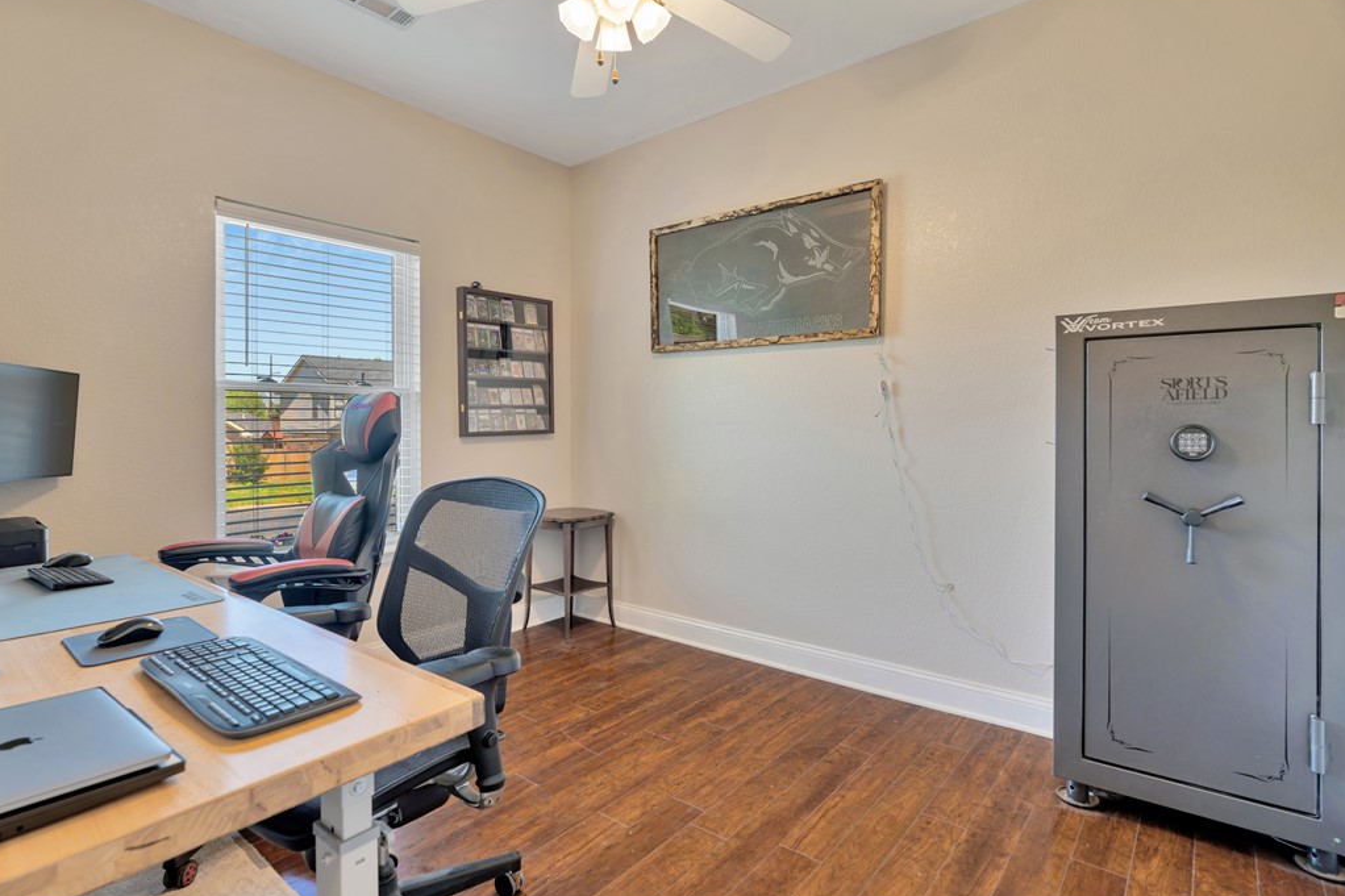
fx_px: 635
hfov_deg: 93.3
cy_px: 461
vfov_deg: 70.4
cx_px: 662
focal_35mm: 17
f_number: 5.6
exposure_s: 1/2.5
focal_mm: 16
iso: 100
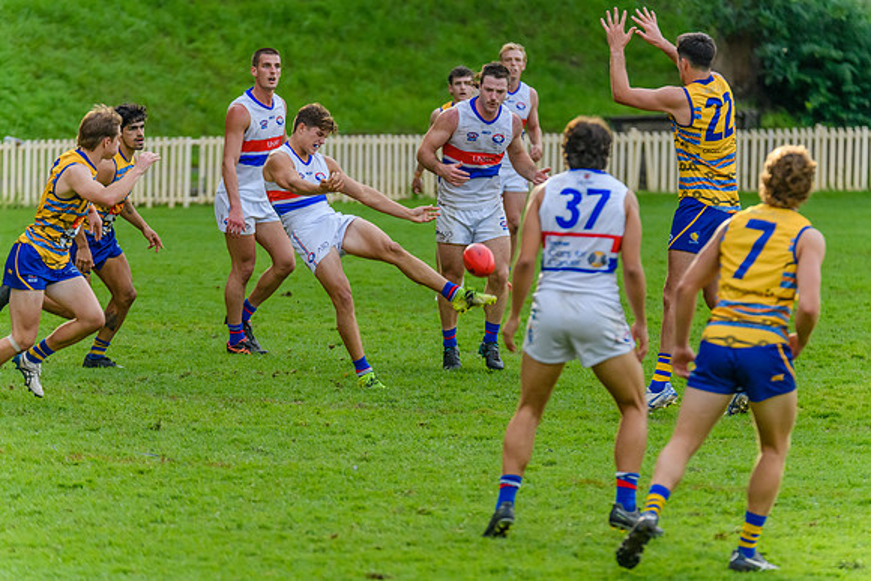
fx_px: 9874
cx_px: 431
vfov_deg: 3.4
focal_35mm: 408
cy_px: 301
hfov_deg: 5.1
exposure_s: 1/1600
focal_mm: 380
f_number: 6
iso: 2800
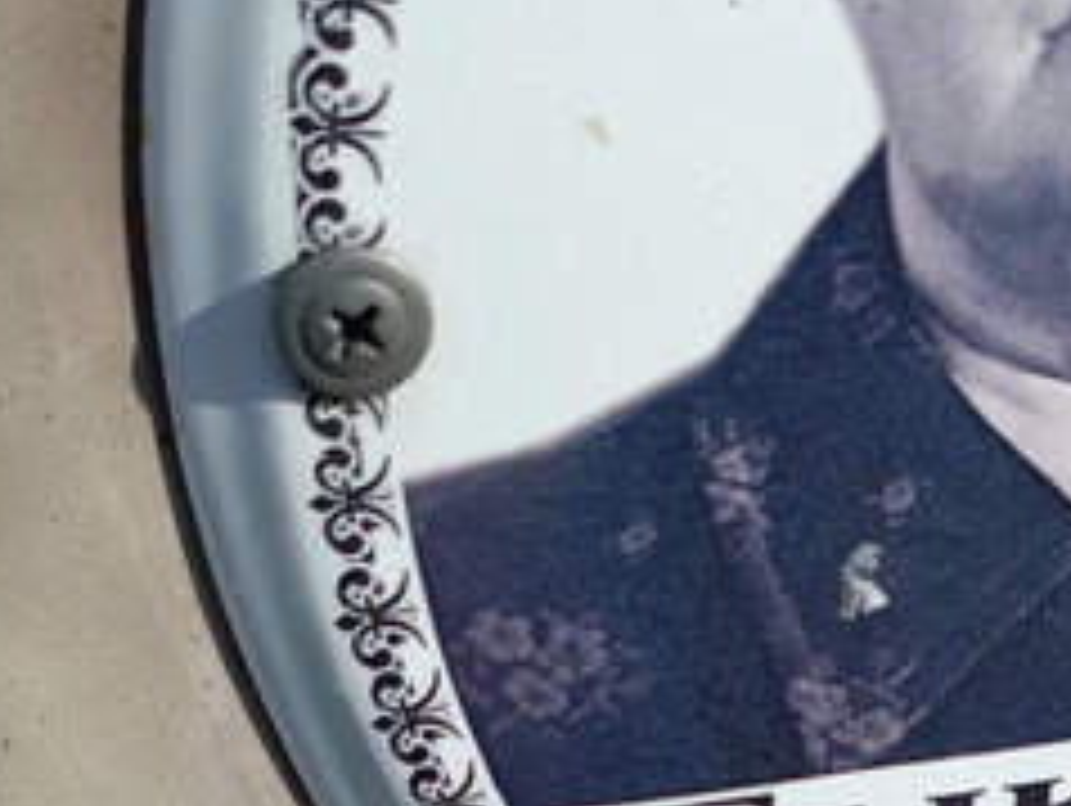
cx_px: 873
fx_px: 2602
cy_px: 1117
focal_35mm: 84
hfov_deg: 22.9
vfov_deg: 16.4
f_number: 1.69
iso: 119
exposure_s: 1/1230
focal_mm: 4.76
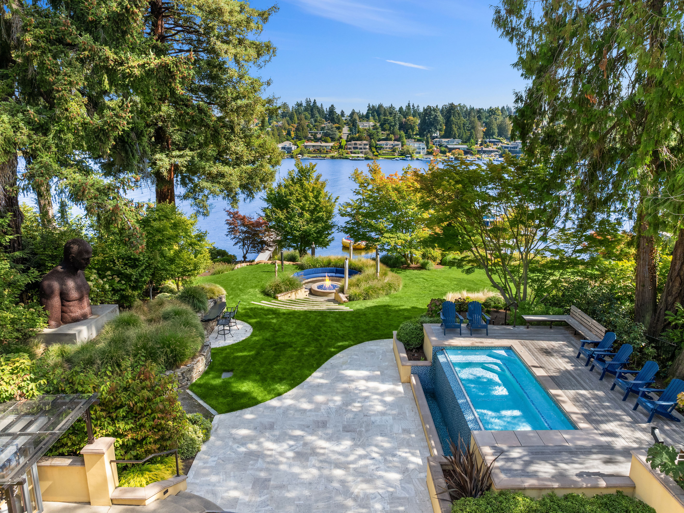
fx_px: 474
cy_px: 256
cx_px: 342
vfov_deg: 56.8
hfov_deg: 71.6
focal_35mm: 24
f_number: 2.8
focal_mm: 12.29
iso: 190
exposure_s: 1/800
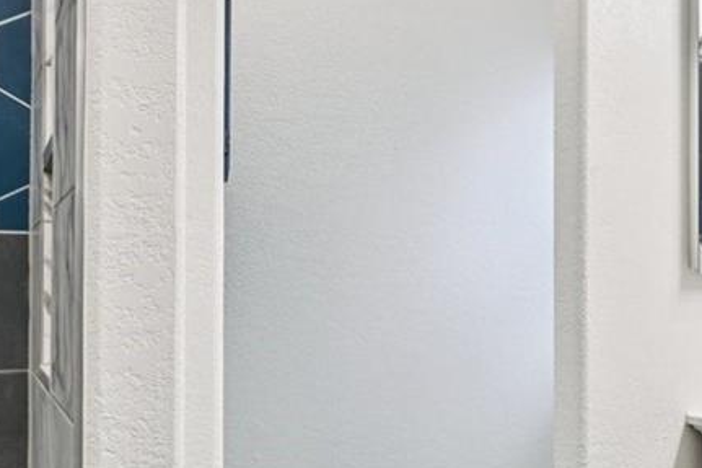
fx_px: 1014
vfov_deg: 25.9
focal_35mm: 52
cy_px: 289
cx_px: 616
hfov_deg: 36.1
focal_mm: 14
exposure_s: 1/13
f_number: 8
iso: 400
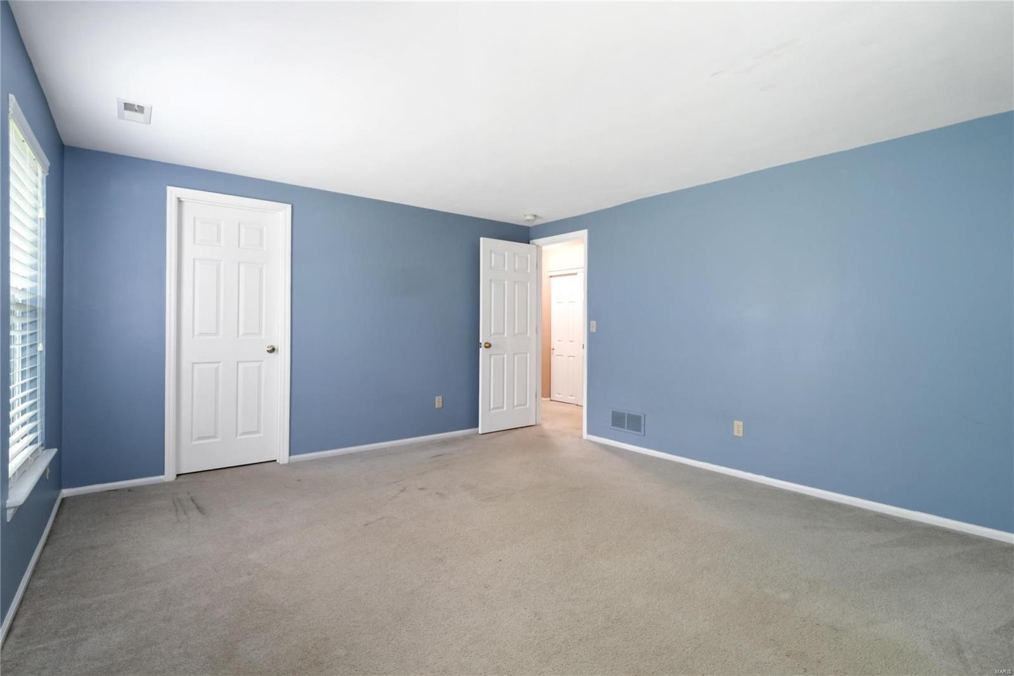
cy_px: 338
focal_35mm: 16
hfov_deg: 96.7
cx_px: 507
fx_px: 451
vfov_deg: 73.7
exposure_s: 1/2
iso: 400
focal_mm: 8
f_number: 10
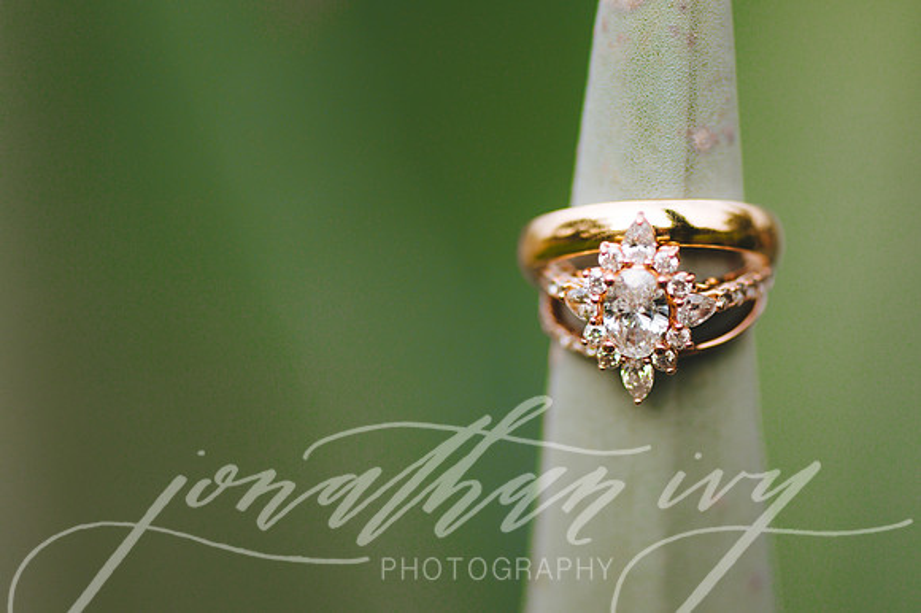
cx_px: 612
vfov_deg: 9.8
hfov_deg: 14.7
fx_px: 3571
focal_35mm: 140
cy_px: 310
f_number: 3.3
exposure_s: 1/640
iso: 125
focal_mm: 105
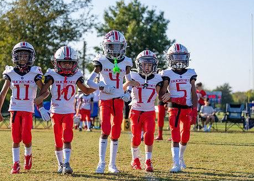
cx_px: 107
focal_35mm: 93
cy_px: 107
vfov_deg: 15.4
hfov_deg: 21.4
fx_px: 671
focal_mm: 70
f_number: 2.8
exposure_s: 1/1000
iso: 100
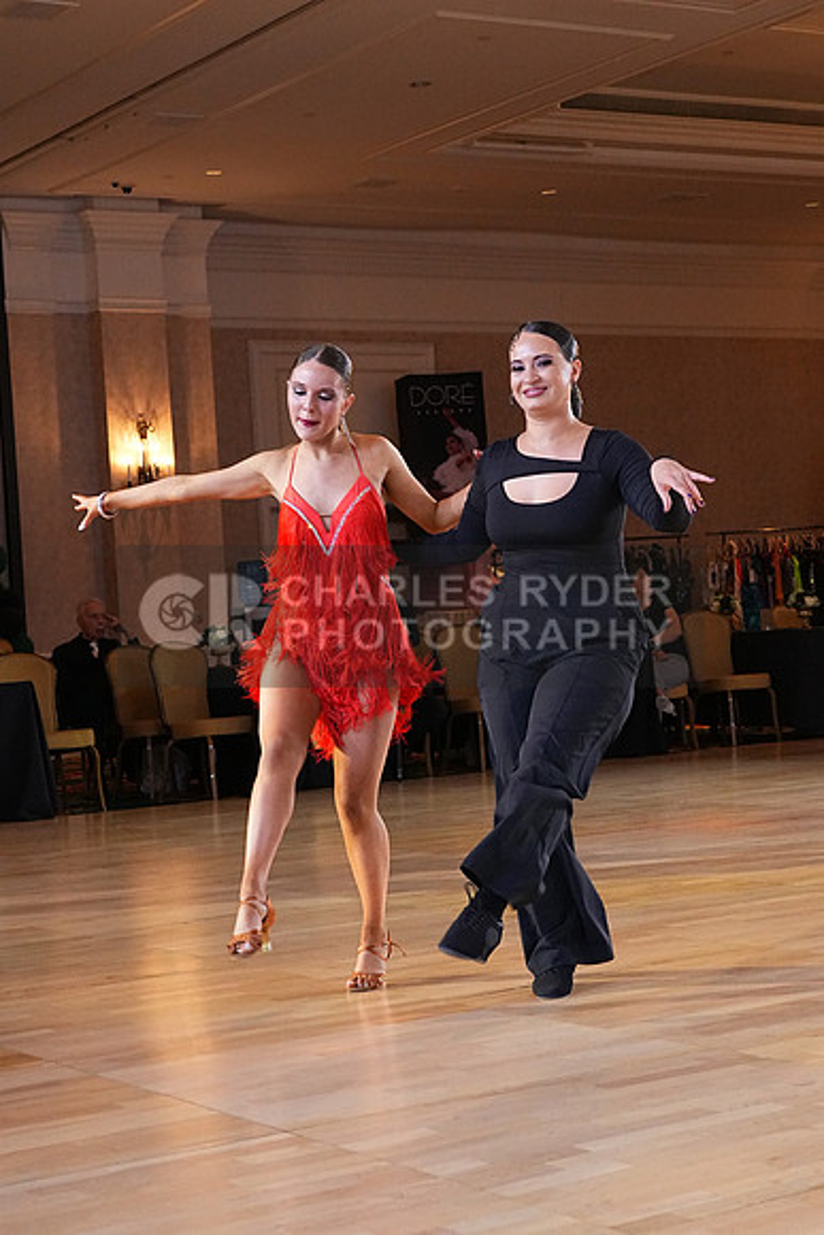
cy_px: 618
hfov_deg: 21.3
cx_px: 412
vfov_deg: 31.4
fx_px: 2196
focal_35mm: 64
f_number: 6.3
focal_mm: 43
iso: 5000
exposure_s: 1/200
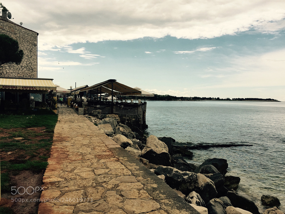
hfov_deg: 61.7
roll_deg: -1.6
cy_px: 107
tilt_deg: -2.8
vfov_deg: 48.2
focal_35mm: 29
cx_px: 142
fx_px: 239
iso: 32
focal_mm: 4.15
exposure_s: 1/2326
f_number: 2.2
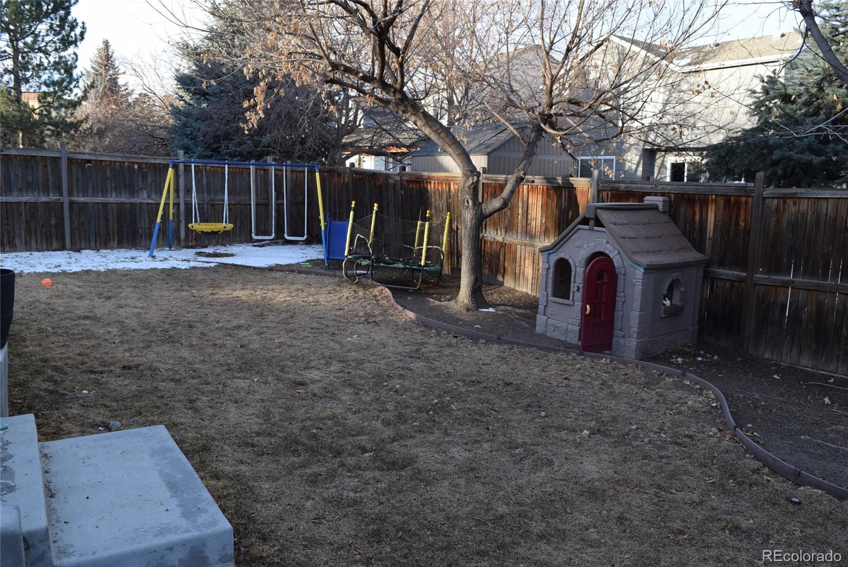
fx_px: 636
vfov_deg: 48.0
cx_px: 424
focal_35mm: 27
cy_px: 284
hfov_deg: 67.3
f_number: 7.1
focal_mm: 18
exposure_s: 1/200
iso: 400
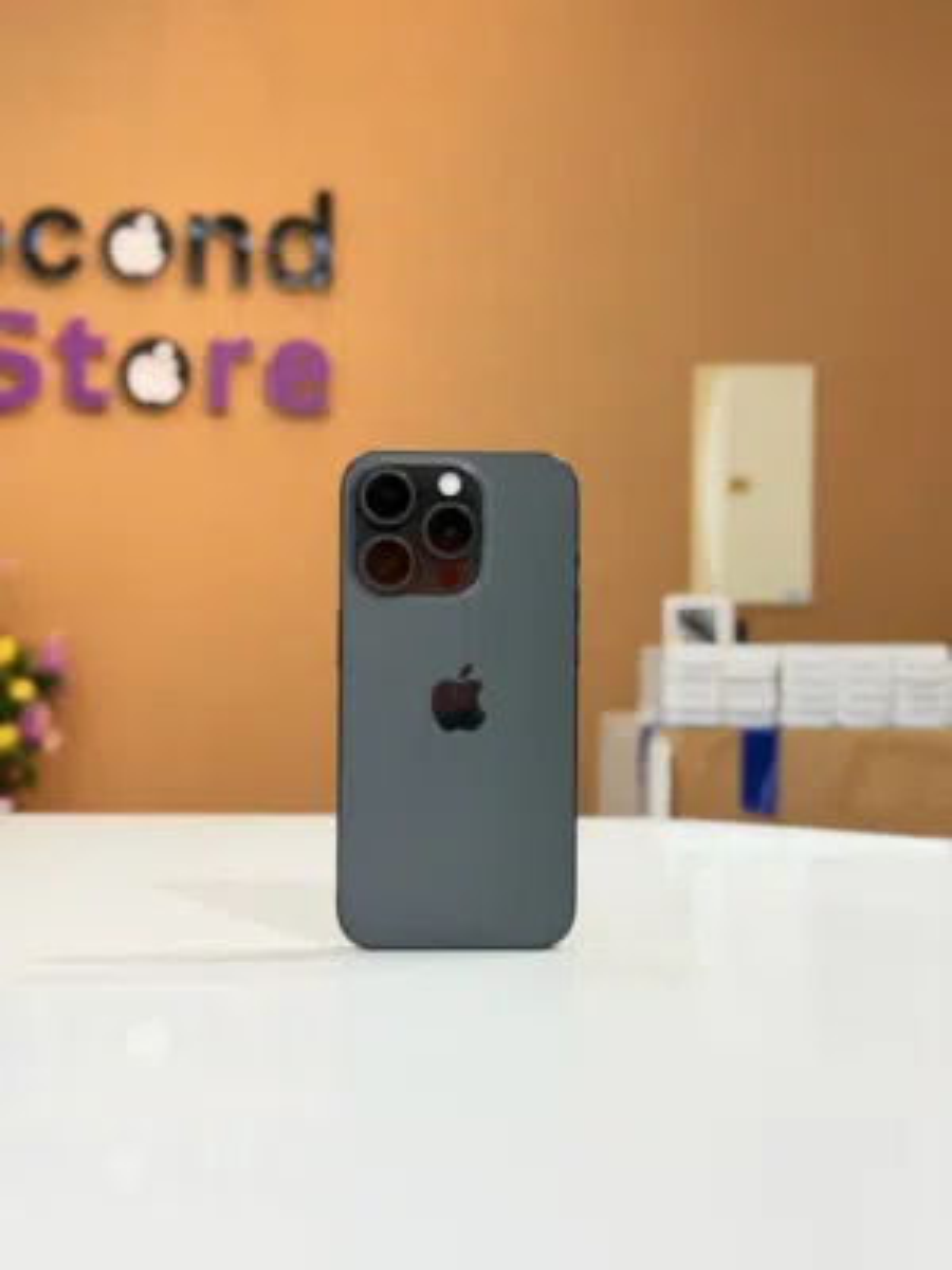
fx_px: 1760
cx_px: 476
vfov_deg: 39.7
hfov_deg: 30.3
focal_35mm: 48
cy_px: 635
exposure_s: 1/538
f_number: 1.78
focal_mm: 6.76
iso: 80
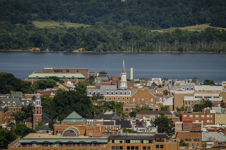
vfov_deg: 3.4
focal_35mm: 405
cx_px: 113
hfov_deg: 5.1
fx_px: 2537
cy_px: 75
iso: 200
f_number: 6.3
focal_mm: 270
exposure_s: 1/640
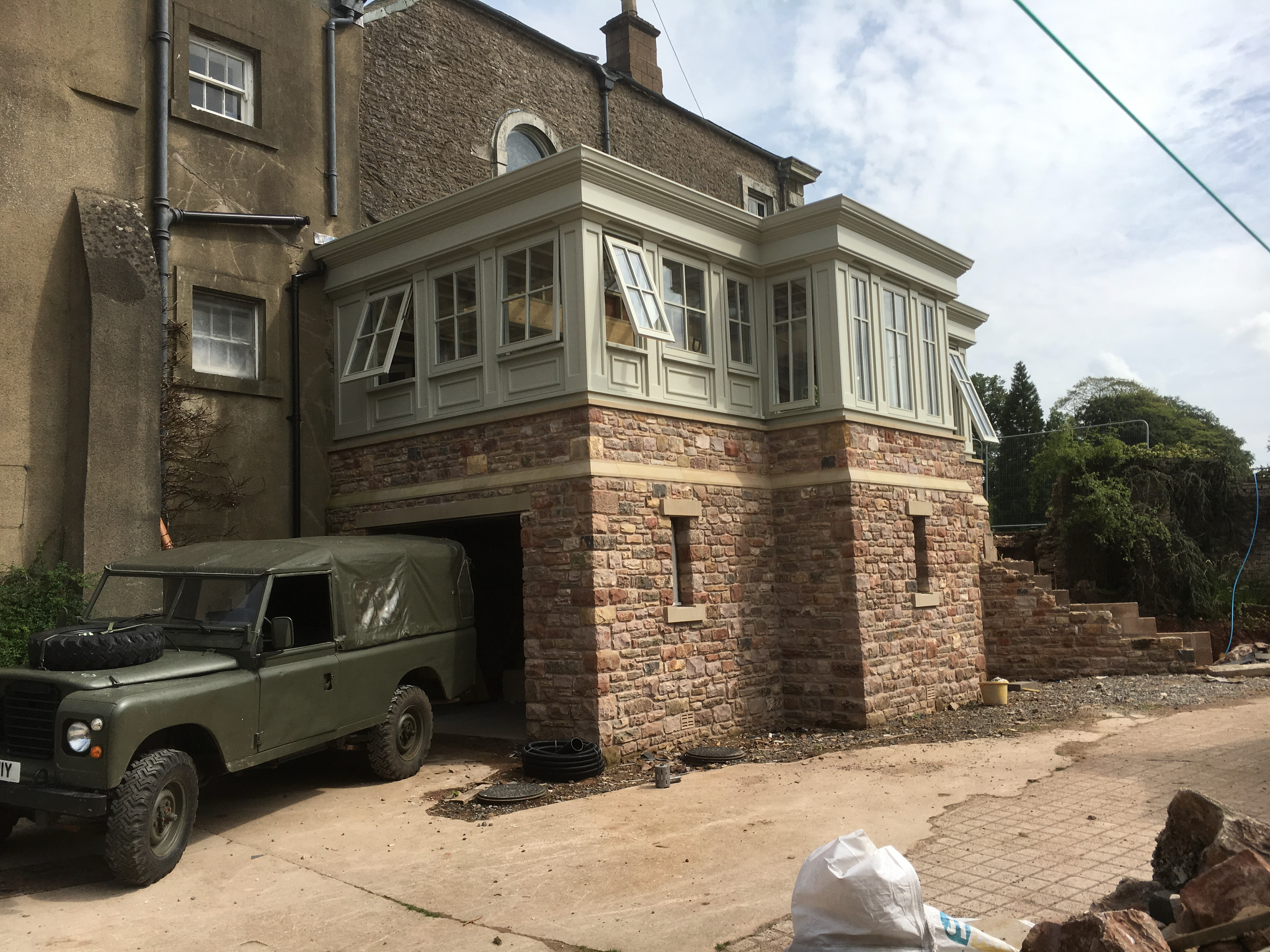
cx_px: 635
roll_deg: +1.7
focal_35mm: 29
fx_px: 1064
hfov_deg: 61.7
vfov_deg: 48.2
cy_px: 476
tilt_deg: +6.4
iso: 25
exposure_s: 1/1972
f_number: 2.2
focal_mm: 4.15
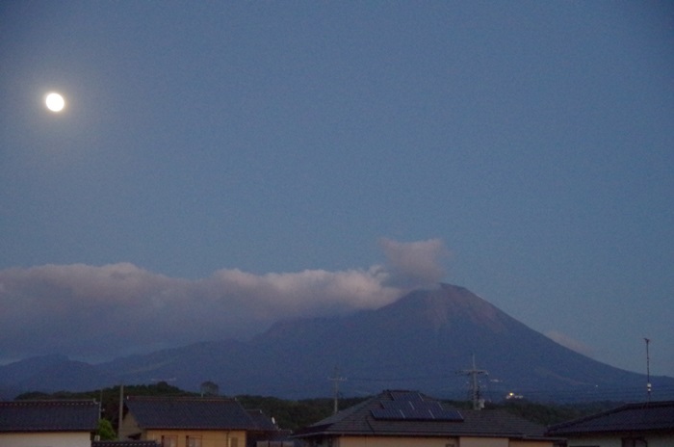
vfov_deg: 17.2
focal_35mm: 79
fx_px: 1476
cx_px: 337
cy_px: 224
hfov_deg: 25.7
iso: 6400
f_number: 4.5
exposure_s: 1/30
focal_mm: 53
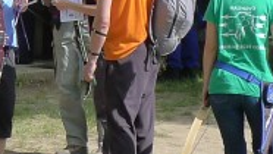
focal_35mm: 274
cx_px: -156
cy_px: -114
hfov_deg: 7.7
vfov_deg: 4.4
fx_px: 1985
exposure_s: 1/640
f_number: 4
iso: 125
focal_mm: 9.2
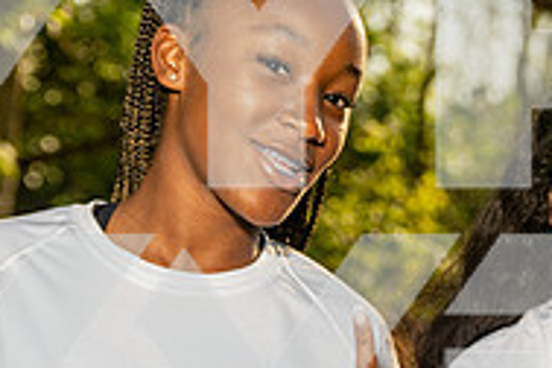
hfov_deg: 14.5
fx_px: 2162
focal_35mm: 141
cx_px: 388
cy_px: 390
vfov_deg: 9.6
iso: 125
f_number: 2.8
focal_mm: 46
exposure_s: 1/250
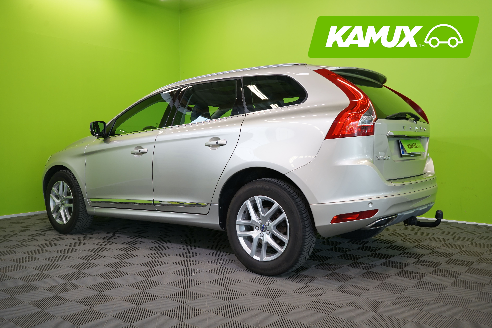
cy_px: 164
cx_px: 246
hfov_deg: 58.7
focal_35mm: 32
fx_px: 437
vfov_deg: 41.1
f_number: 6.3
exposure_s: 1/40
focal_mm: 32
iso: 400
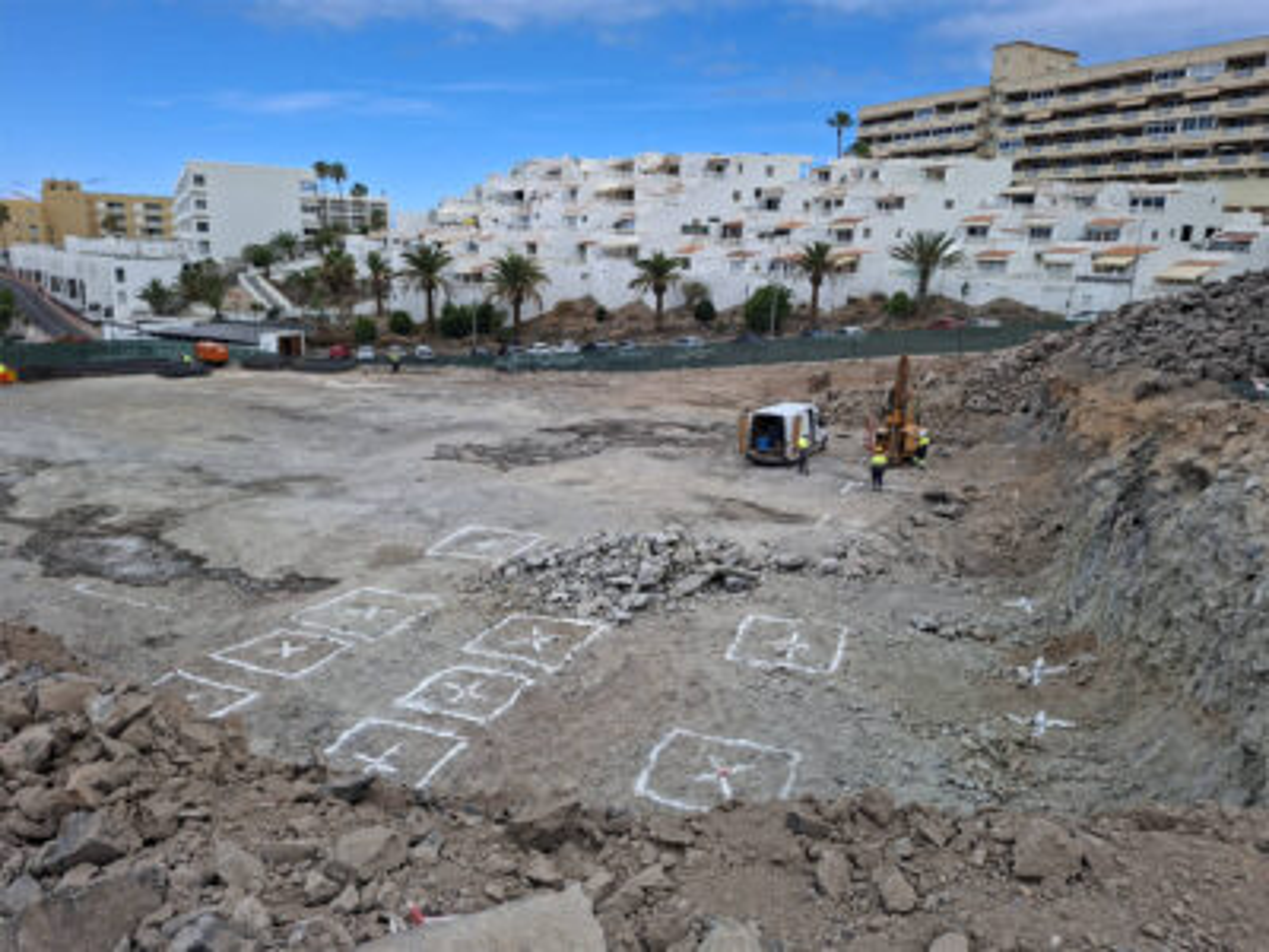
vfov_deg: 58.9
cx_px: 634
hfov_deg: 73.9
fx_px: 843
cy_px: 476
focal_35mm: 23
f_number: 1.8
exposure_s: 1/1495
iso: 50
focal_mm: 5.5
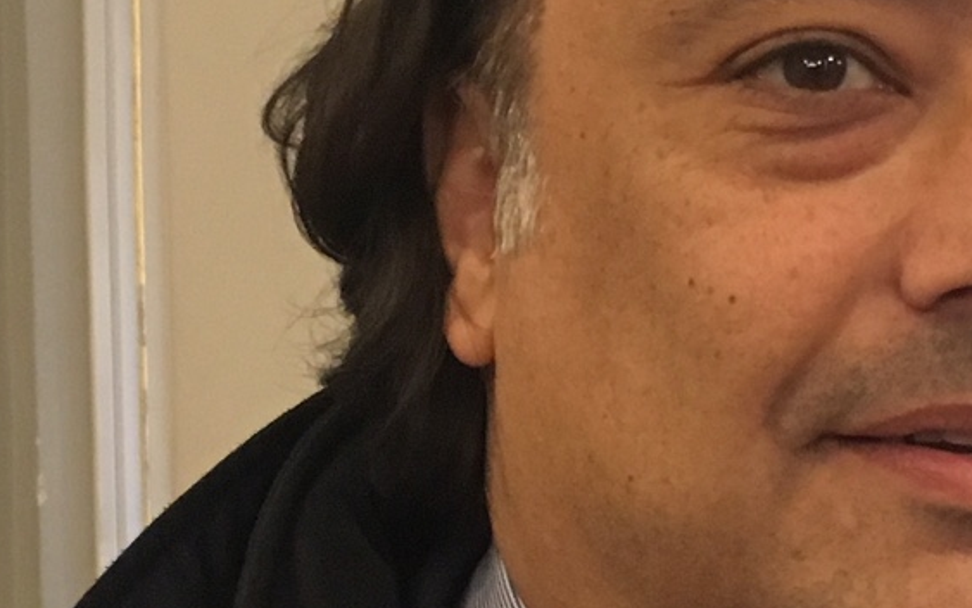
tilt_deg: -1.6
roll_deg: +1.2
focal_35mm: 110
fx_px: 2914
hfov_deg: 18.8
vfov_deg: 11.8
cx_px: 754
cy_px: 529
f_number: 2.2
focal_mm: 4.15
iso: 200
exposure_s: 1/17
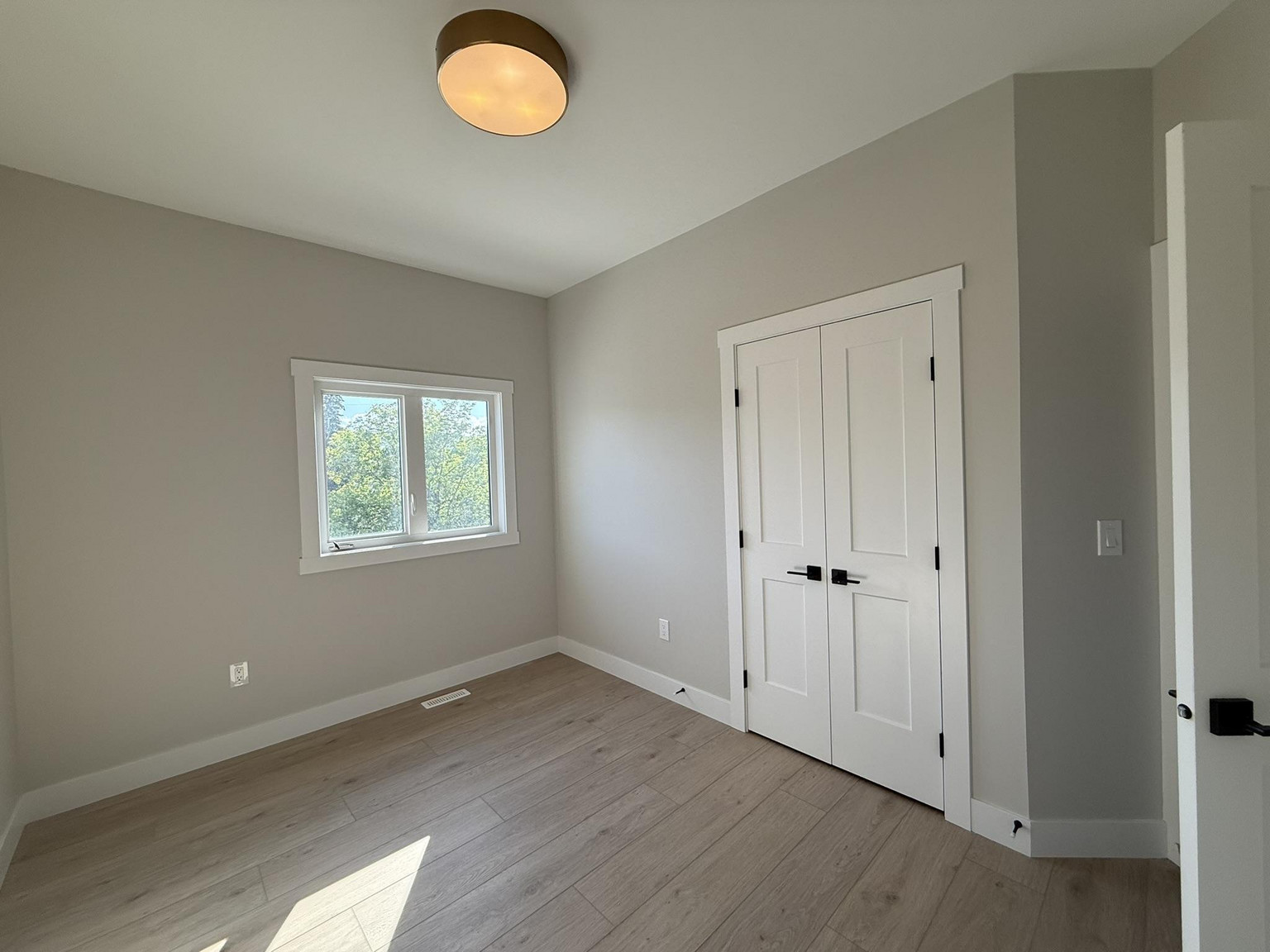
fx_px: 514
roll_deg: +2.4
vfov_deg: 85.7
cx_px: 635
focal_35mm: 14
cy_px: 476
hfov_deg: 102.1
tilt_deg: -0.2
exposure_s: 1/264
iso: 64
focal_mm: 2.22
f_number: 2.2
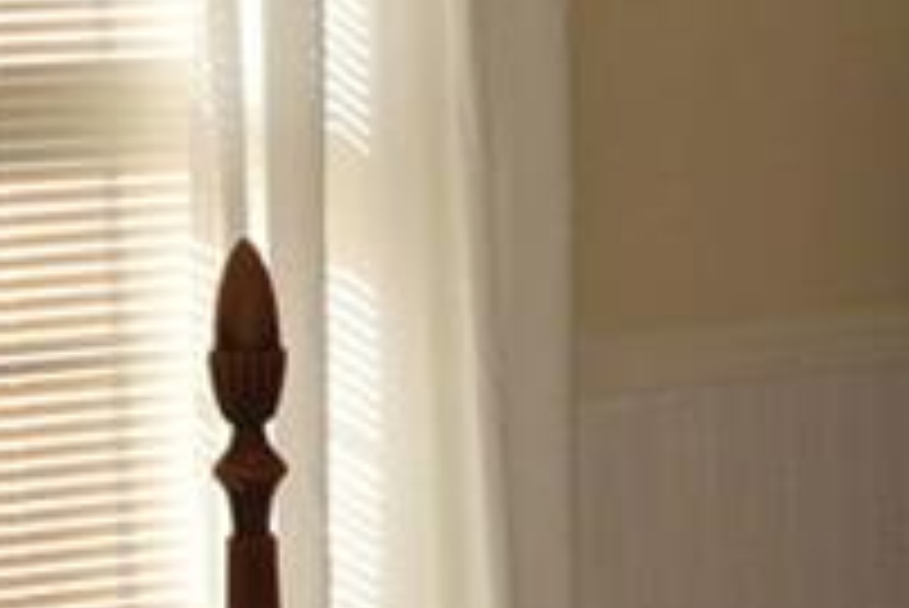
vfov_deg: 6.9
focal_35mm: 198
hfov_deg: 10.4
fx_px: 5003
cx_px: 693
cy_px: 126
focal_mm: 14.5
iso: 400
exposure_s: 1/60
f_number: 9
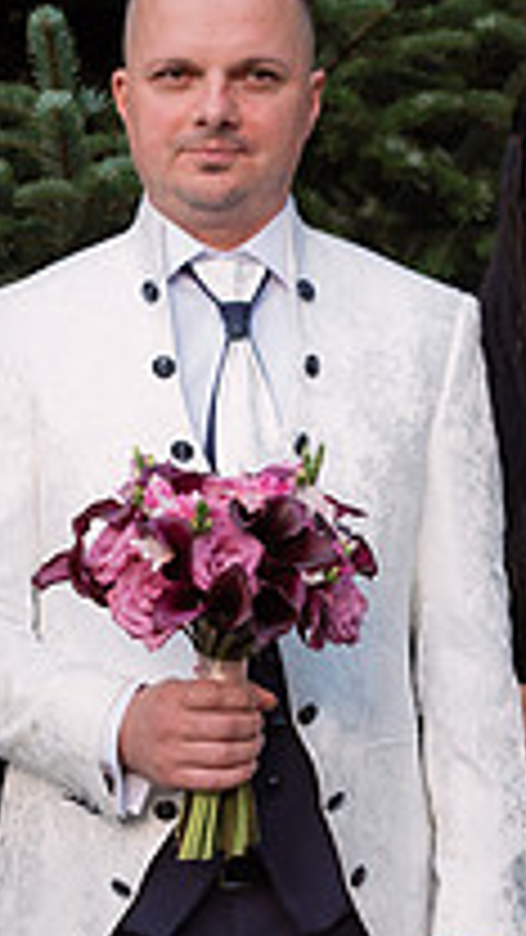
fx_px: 2752
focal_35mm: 111
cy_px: 677
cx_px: 148
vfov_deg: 19.2
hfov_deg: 10.9
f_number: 3.5
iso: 320
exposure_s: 1/320
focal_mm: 38
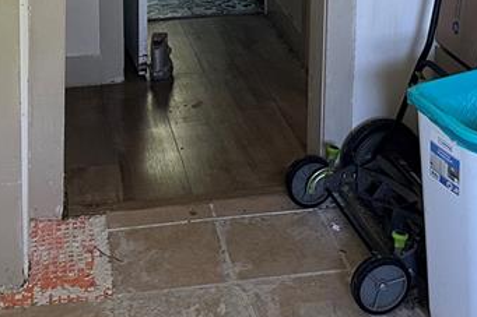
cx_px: 259
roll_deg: -1.0
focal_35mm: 75
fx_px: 993
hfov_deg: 27.0
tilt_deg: -9.2
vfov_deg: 16.7
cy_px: -141
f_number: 1.78
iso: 320
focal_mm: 6.86
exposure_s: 1/60
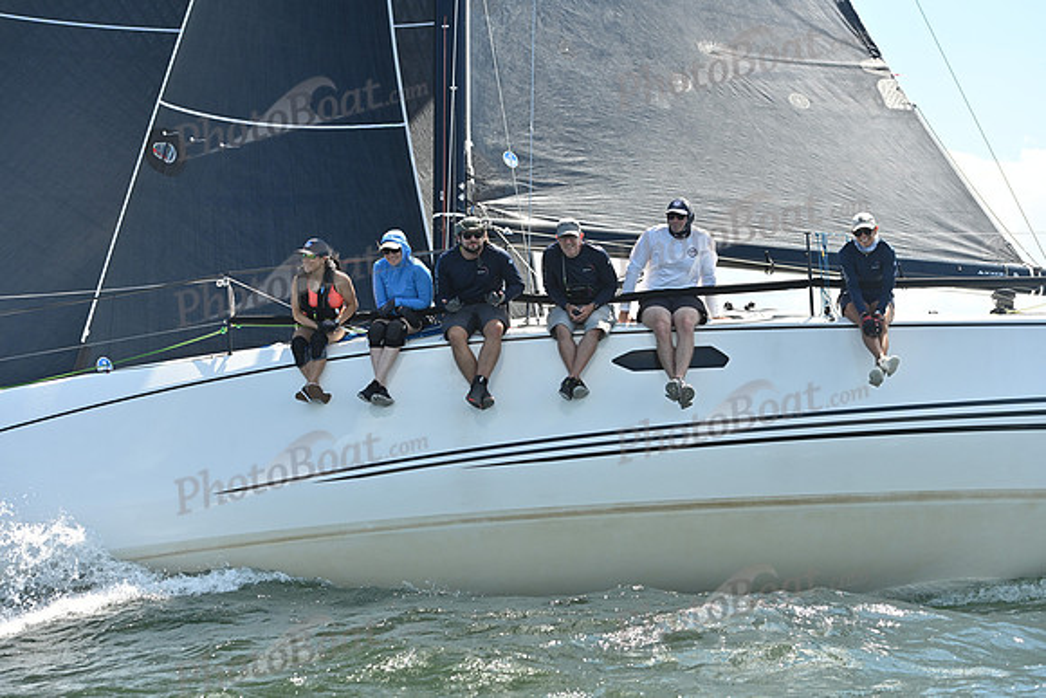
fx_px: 2383
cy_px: 349
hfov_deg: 24.8
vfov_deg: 16.7
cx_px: 523
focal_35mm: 82
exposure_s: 1/1250
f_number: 5
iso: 250
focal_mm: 82
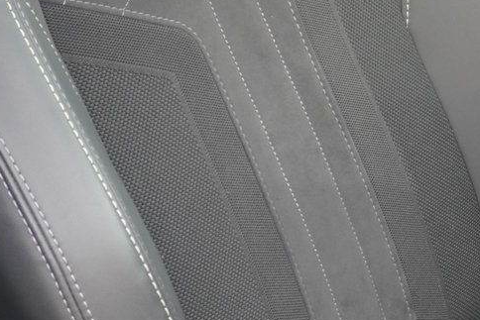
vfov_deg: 11.0
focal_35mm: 124
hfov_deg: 15.9
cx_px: 569
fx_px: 1654
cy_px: 100
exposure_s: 1/30
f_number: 4
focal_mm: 20
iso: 320
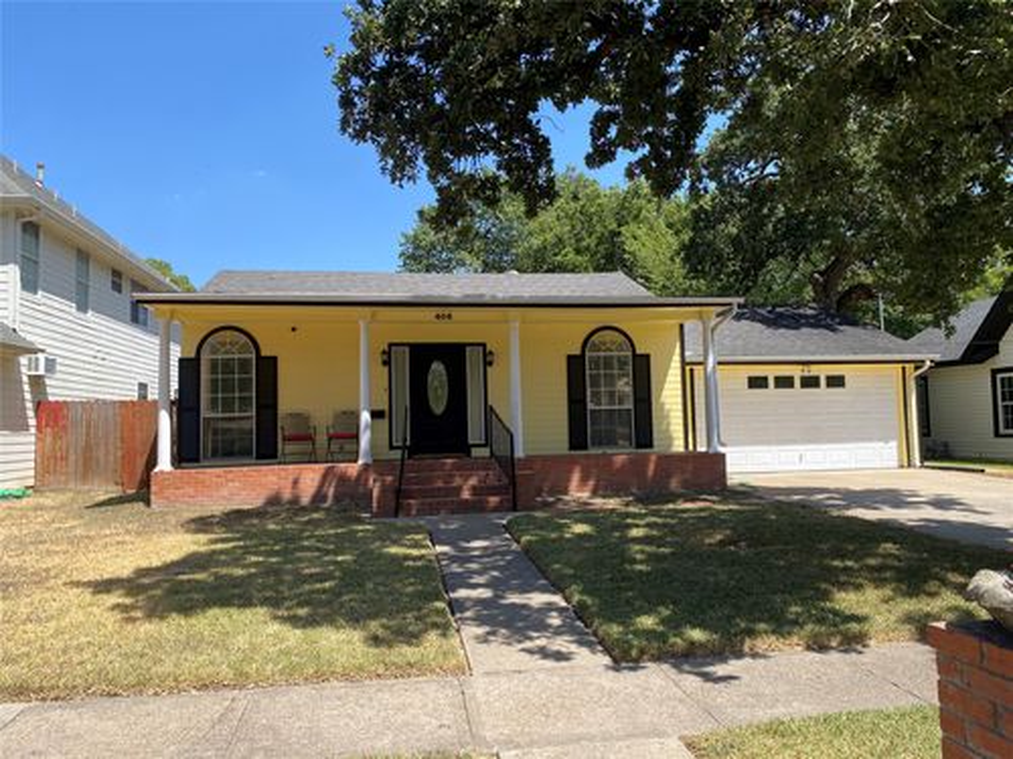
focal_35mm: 26
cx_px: 506
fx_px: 761
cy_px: 380
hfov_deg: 67.3
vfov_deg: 53.1
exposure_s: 1/1678
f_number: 1.8
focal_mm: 4.25
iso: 32
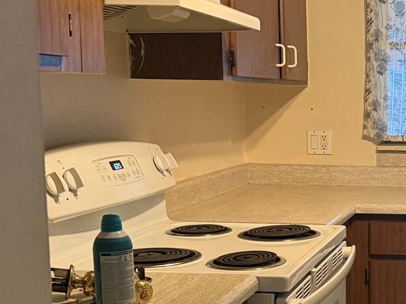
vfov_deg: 21.8
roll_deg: -1.2
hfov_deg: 26.6
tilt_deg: -8.6
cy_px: 208
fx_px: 786
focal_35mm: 67
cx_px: 452
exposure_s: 1/60
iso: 320
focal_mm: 6.76
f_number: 1.78
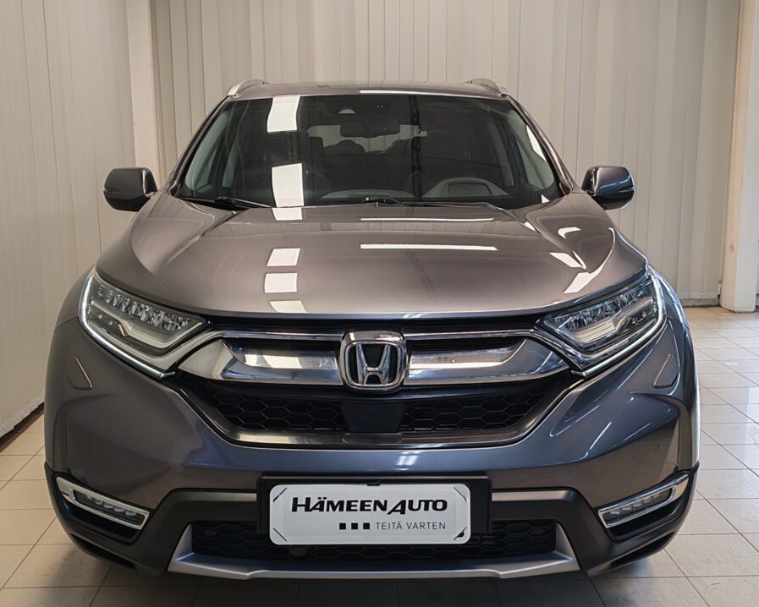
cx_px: 366
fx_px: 876
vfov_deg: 38.2
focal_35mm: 39
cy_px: 314
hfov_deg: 46.8
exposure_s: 1/100
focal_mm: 5.4
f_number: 1.6
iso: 50
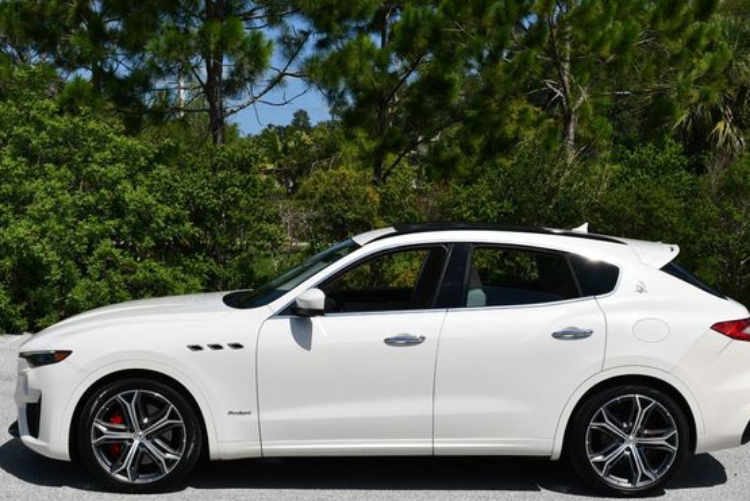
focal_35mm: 60
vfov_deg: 22.6
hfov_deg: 33.4
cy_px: 288
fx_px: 1251
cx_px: 389
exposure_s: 1/400
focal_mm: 26
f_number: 10
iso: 100
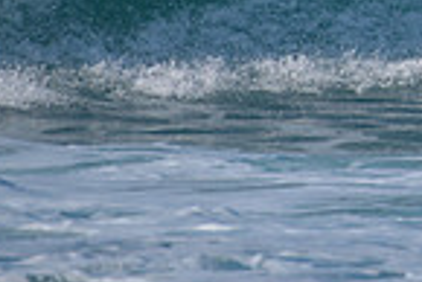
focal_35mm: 1998
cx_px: 570
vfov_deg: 0.7
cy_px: -118
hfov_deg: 1.0
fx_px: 23444
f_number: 5.6
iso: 200
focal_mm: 500
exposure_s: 1/2000
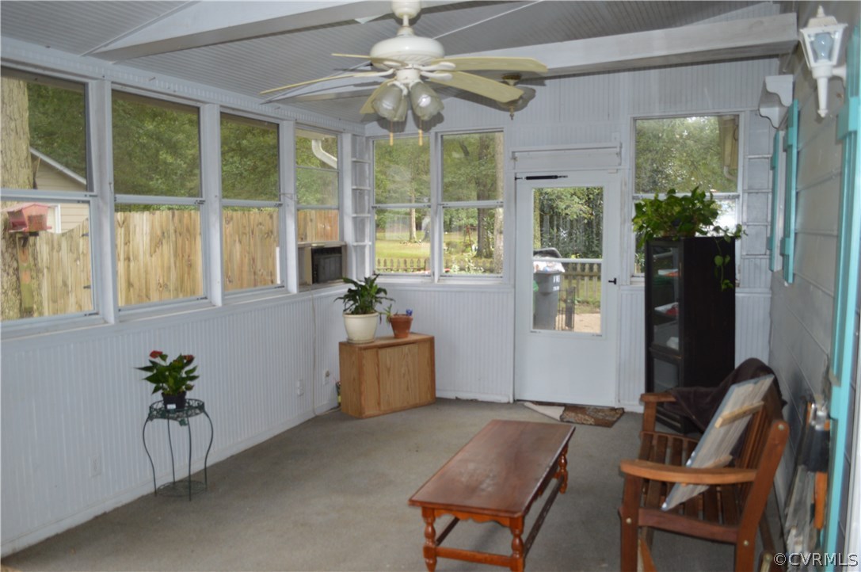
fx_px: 645
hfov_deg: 67.4
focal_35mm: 27
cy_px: 286
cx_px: 430
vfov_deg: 47.8
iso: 450
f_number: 3.5
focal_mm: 18
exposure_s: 1/60
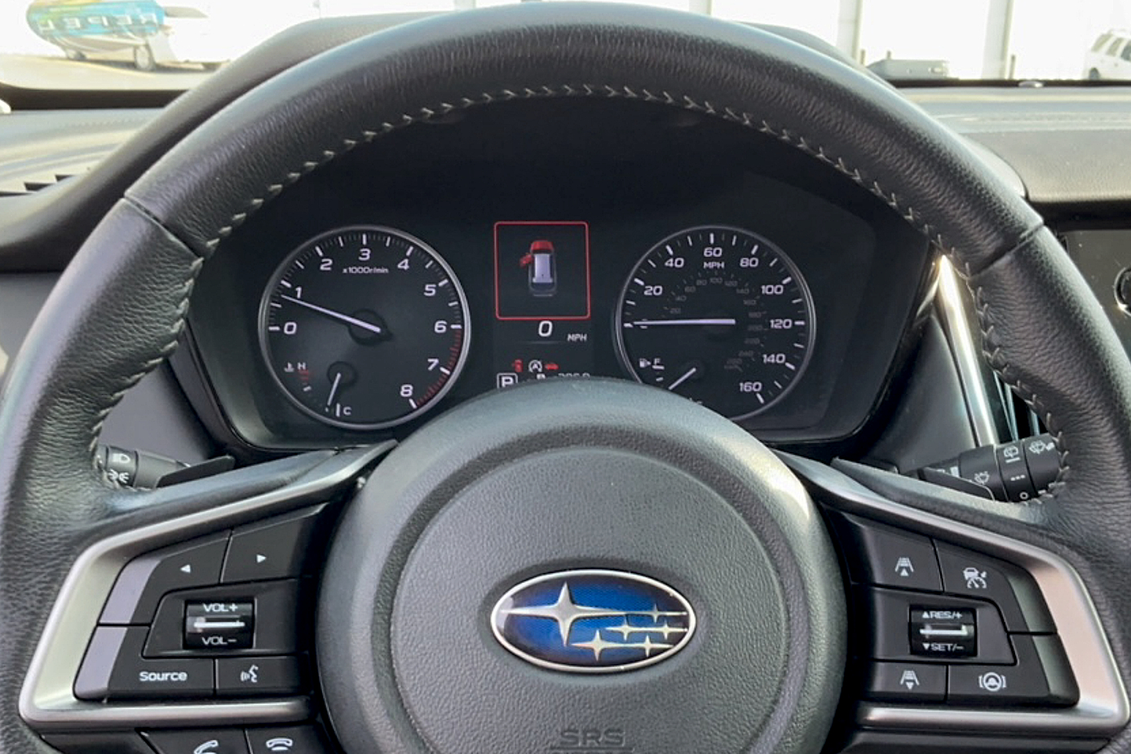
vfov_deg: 36.9
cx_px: 612
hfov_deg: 53.1
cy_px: 404
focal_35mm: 36
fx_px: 1131
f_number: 1.8
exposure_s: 1/120
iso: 50
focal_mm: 3
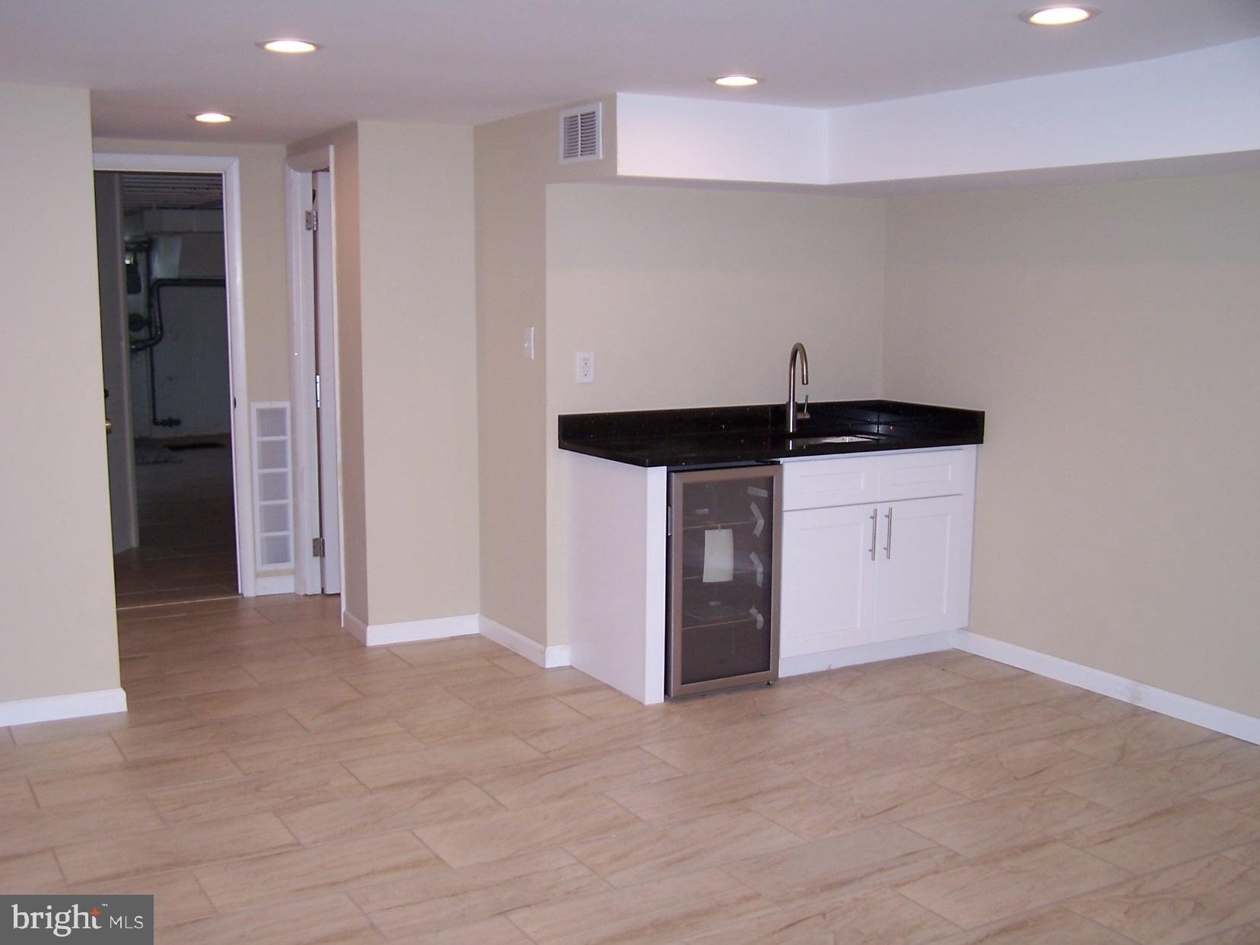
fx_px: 1383
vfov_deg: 37.7
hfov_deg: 49.0
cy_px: 472
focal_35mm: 38
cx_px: 630
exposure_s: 1/60
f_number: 2.8
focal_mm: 6.3
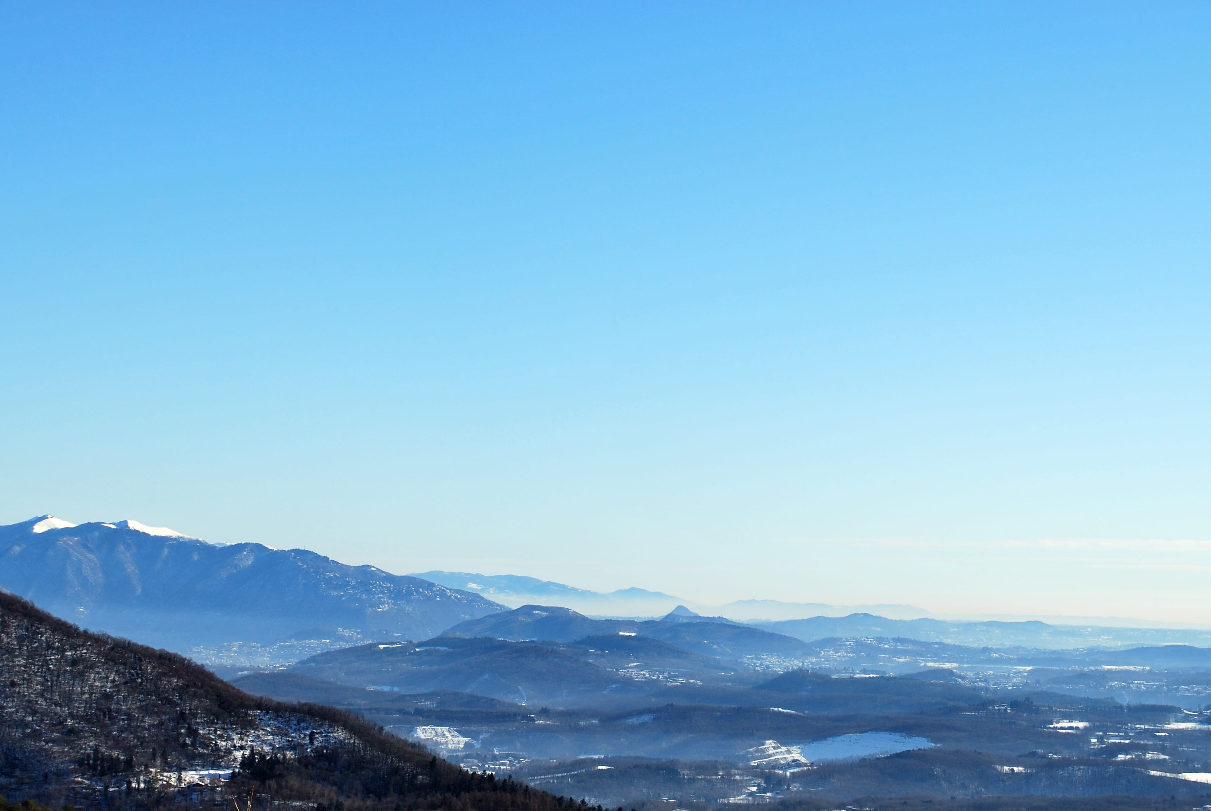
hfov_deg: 21.5
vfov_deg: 14.5
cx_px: 574
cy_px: 451
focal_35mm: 95
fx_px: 3185
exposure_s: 1/250
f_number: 10
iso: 100
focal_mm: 55
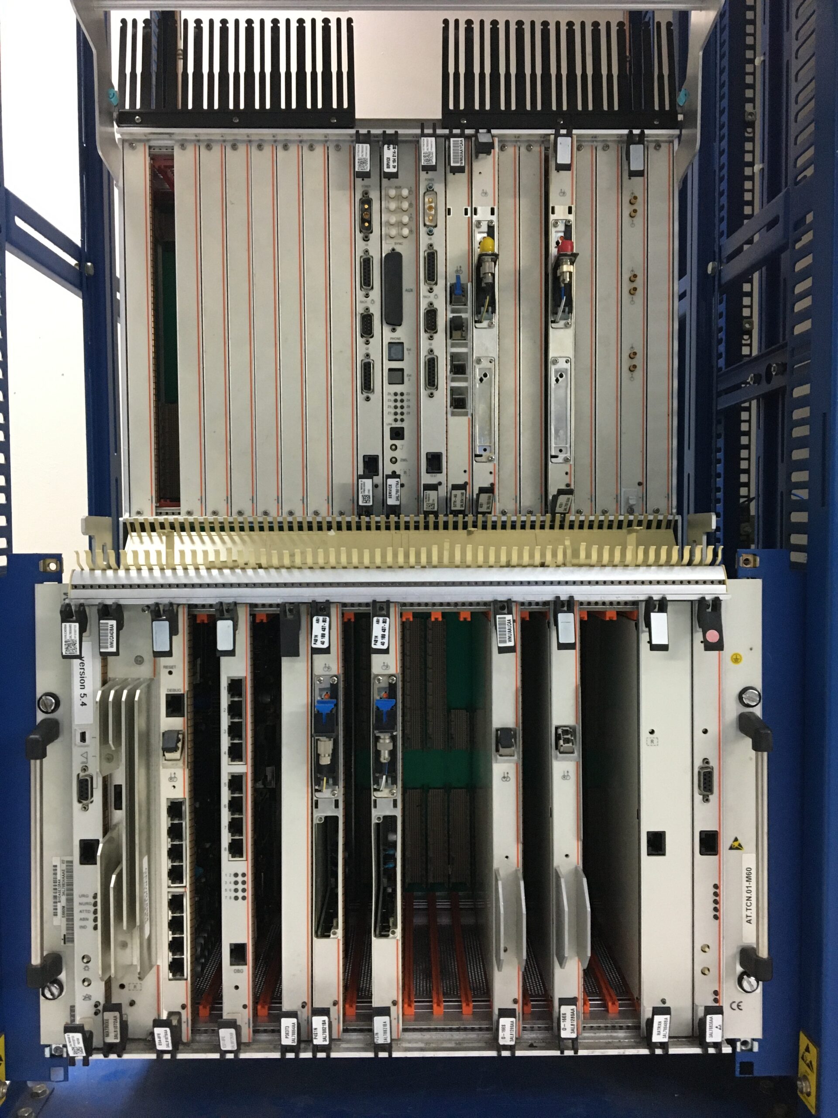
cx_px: 419
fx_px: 936
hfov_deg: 48.2
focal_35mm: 29
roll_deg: +0.0
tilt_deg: -1.2
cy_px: 559
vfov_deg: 61.7
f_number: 2.2
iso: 200
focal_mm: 4.15
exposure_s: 1/20
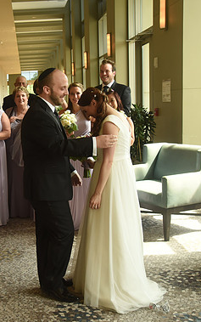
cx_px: 15
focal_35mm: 53
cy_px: 163
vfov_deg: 38.2
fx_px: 464
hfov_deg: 23.7
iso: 1250
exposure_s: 1/250
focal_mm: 34
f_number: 7.1
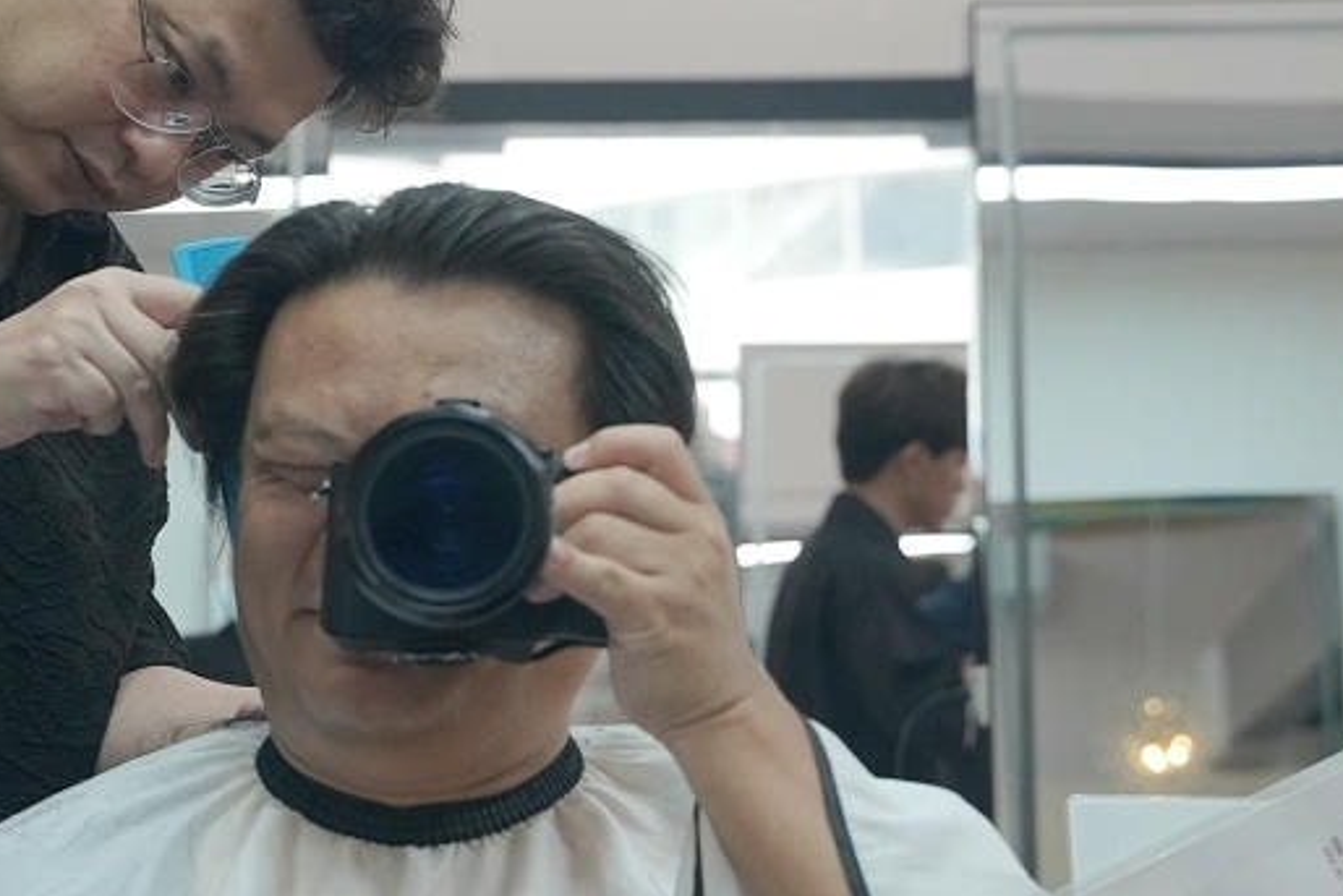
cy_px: 146
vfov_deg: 13.0
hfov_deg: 19.3
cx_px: 355
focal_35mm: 105
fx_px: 3918
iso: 1600
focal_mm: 45
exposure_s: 1/160
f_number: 4
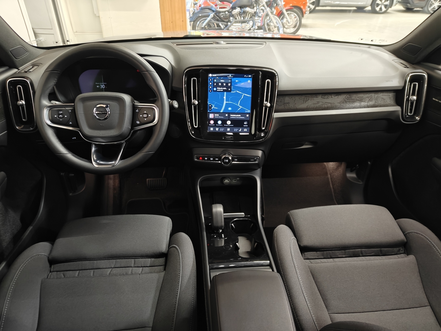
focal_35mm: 24
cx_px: 220
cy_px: 166
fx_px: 306
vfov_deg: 56.8
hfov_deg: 71.6
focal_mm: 5.59
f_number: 1.8
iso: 200
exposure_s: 1/33
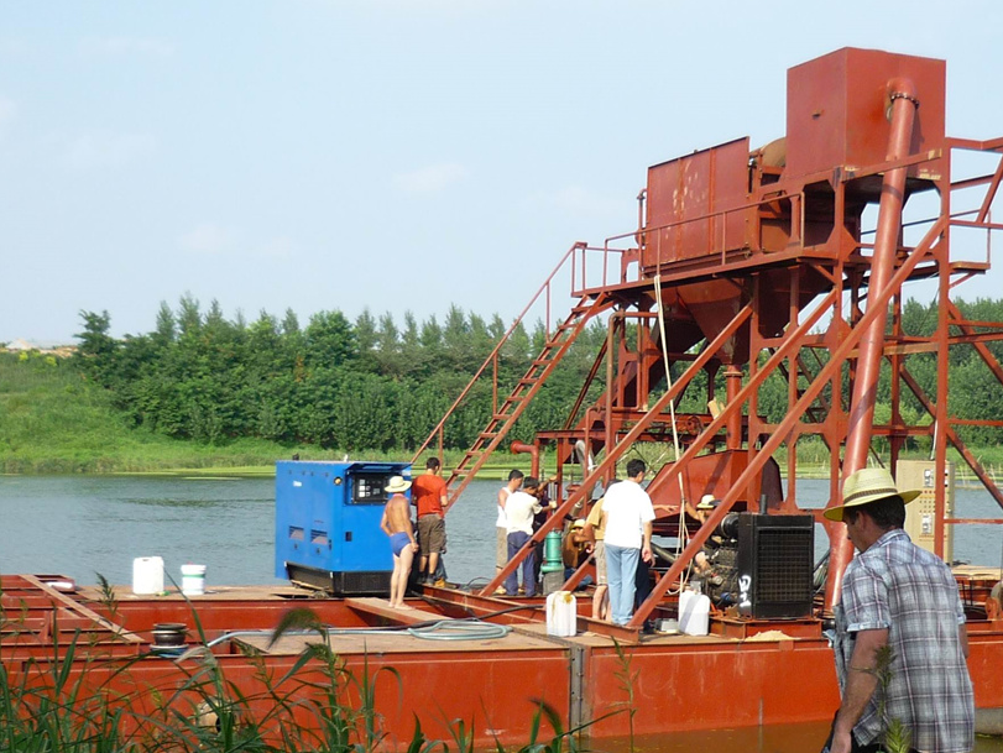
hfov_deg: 31.5
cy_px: 441
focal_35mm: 61
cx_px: 646
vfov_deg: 24.0
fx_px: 1768
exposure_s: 1/800
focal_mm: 5.5
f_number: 2.8
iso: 100
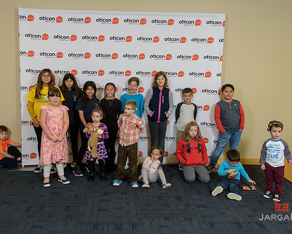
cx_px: 131
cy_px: 107
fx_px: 285
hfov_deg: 54.1
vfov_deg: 44.5
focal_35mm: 33
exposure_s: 1/125
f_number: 5.6
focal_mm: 27
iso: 500
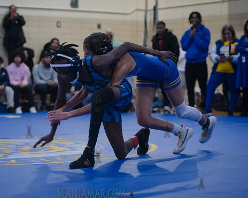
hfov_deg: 17.8
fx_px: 793
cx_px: 98
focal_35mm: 108
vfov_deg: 14.3
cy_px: 103
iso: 6400
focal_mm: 92
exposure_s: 1/400
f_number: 3.2
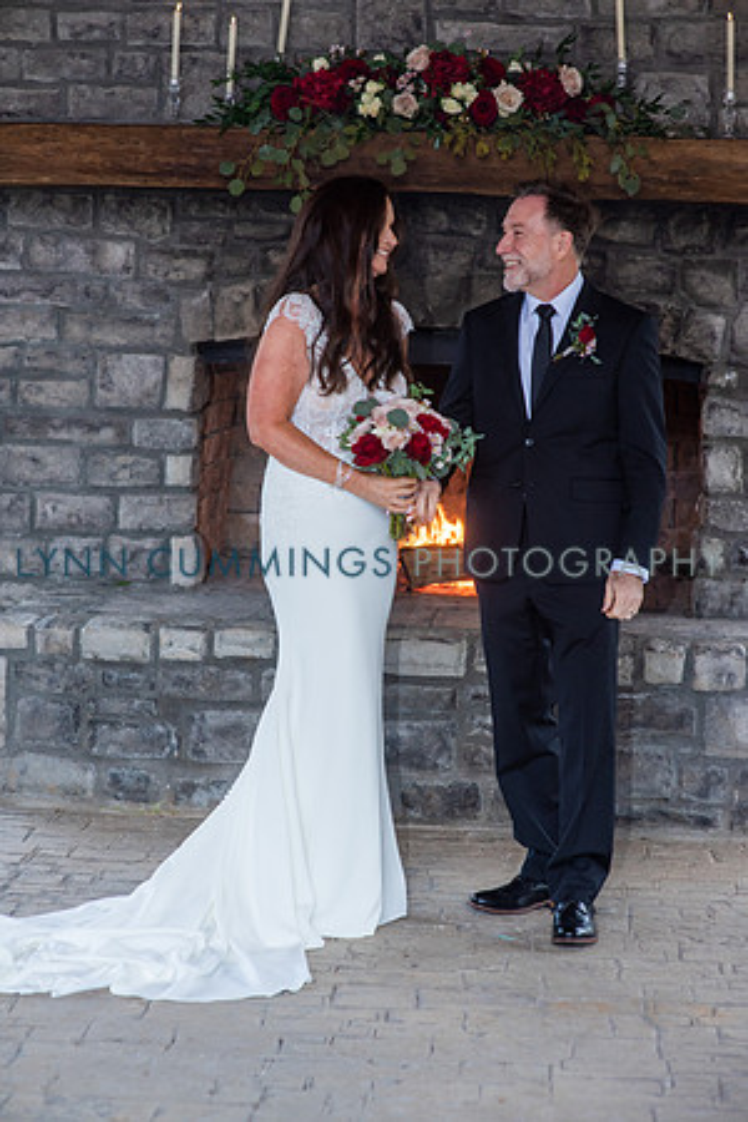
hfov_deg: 16.1
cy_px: 561
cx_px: 374
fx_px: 2649
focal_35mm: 85
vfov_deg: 23.9
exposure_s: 1/125
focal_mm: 85
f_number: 3.2
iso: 640
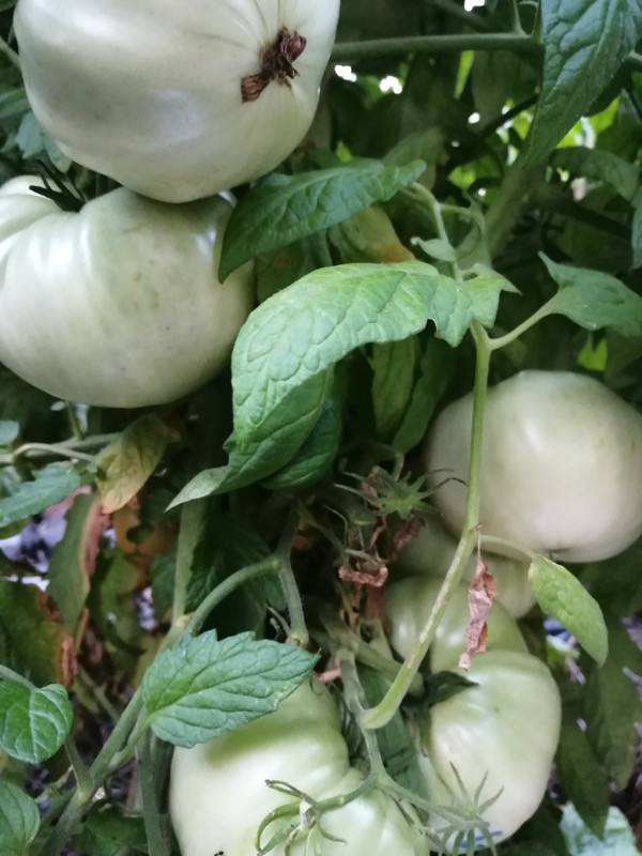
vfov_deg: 65.3
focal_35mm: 27
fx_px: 668
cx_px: 321
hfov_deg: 51.4
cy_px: 428
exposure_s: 1/50
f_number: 1.8
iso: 640
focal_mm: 3.95
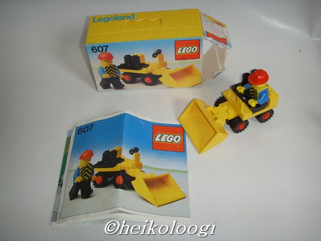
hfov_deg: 47.9
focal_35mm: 39
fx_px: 362
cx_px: 160
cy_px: 120
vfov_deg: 36.8
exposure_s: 1/45
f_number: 3.5
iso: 100
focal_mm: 6.6
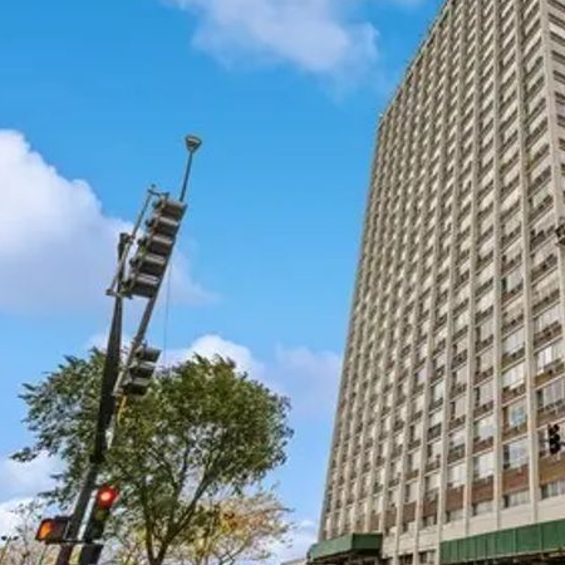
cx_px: 515
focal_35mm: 29
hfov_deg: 49.2
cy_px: 245
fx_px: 536
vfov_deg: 55.4
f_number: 11
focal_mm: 15
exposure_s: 1/500
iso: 250
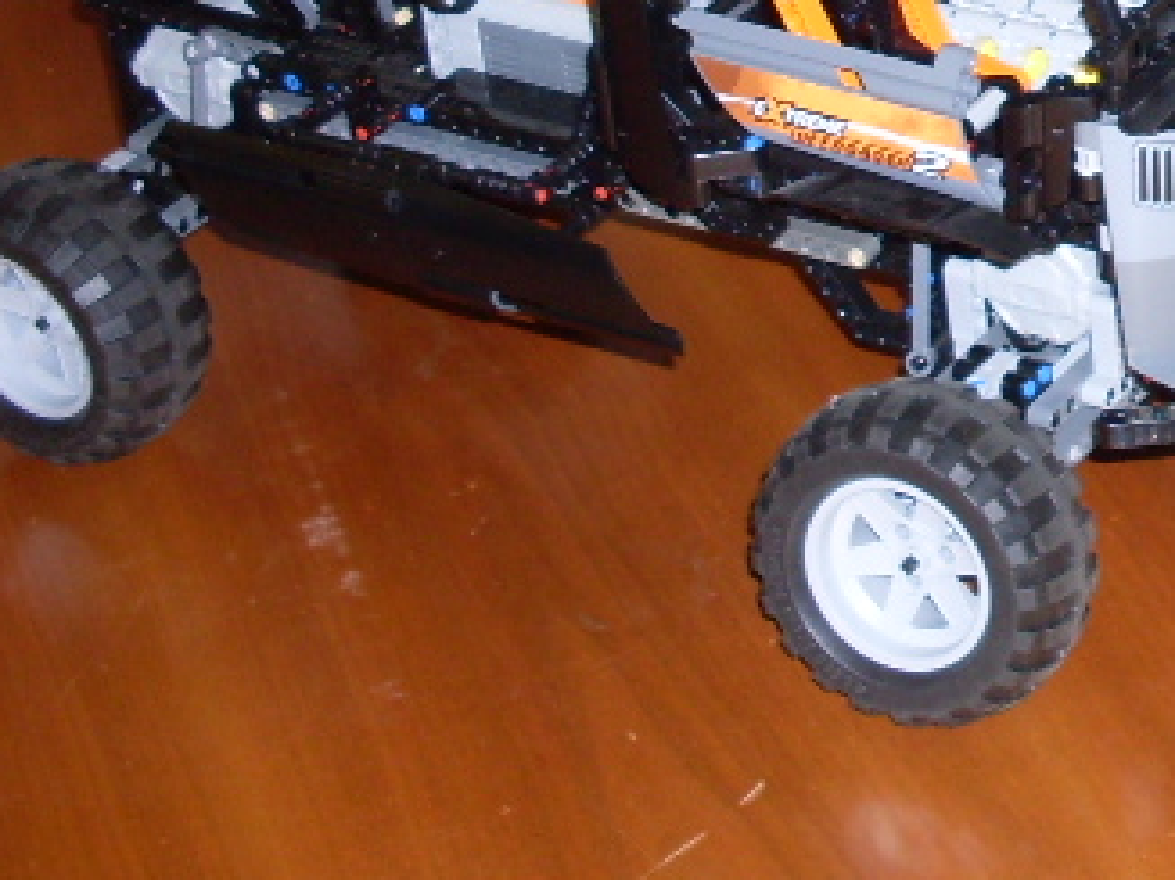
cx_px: 1617
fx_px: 4038
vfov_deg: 12.3
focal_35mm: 119
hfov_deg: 15.6
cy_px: -68
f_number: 2.8
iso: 100
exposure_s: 1/45
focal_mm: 6.3
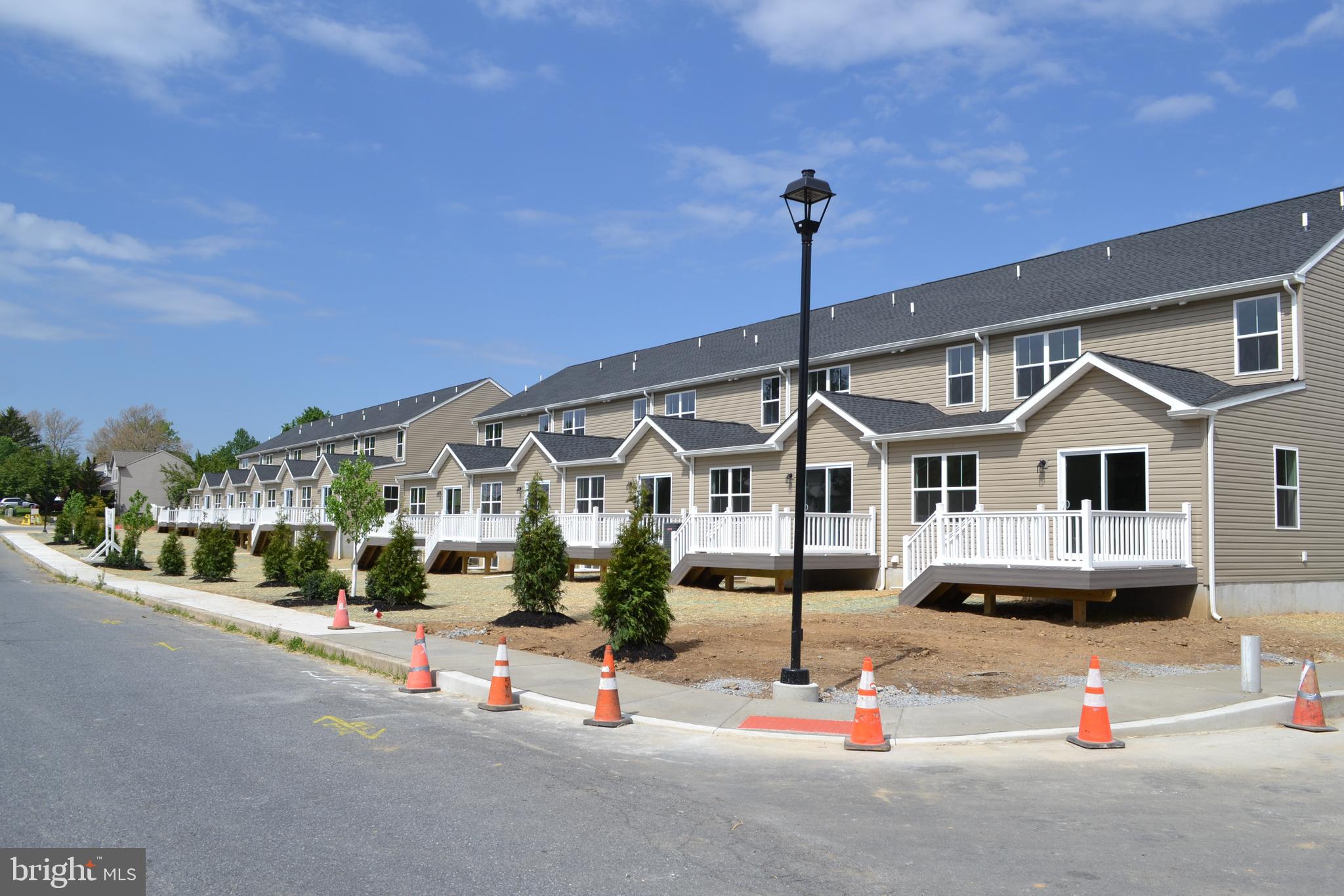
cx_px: 672
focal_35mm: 27
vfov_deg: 47.9
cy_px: 448
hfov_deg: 67.4
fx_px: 1008
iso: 200
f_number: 8
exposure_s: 1/640
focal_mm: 18
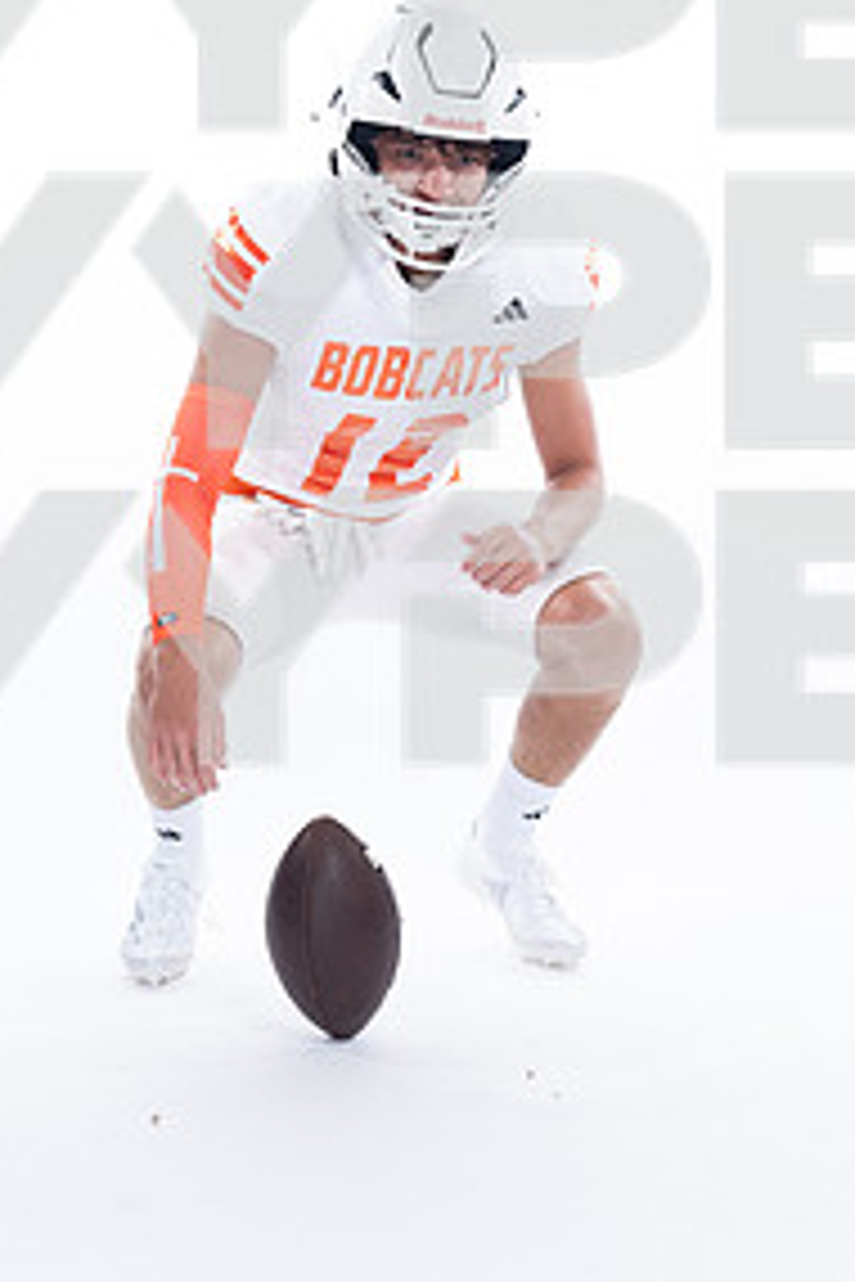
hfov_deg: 13.5
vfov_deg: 20.1
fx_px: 3598
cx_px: 360
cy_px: 315
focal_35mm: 101
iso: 400
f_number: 5.6
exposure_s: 1/250
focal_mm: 64
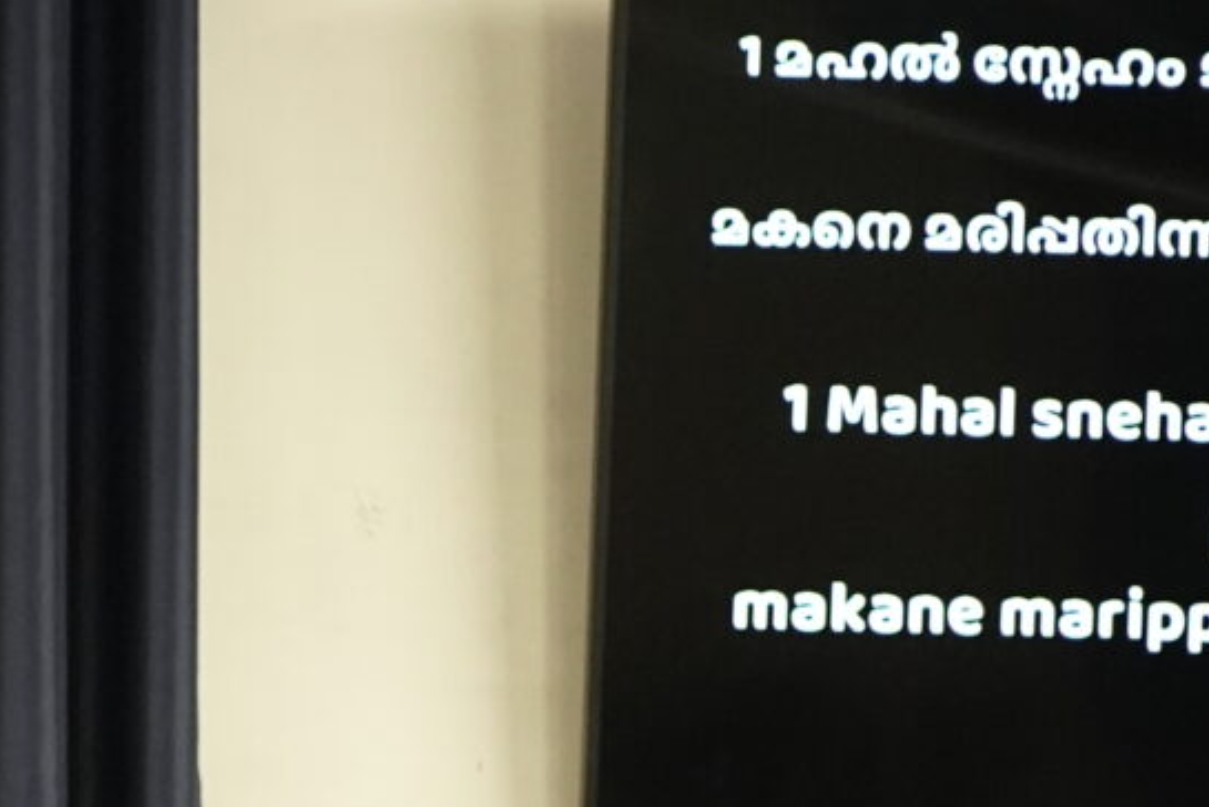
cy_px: 1573
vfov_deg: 3.4
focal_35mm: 399
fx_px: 13406
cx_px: -1566
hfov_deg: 5.0
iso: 4000
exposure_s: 1/500
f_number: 1.8
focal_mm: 85
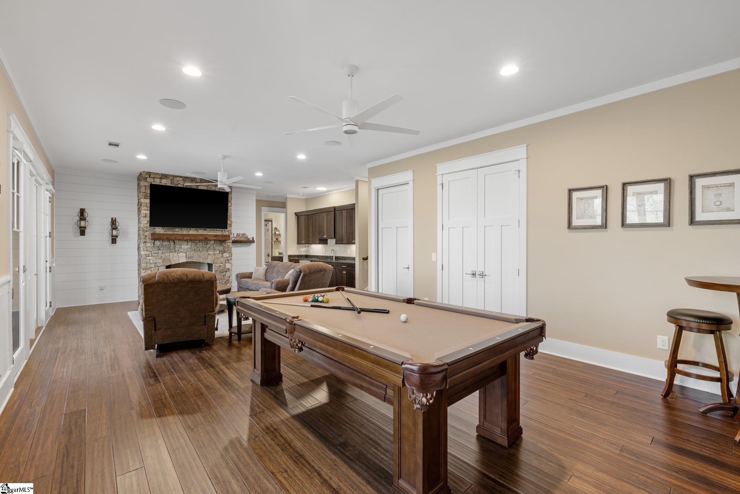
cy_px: 247
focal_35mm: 16
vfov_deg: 73.7
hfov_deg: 96.7
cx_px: 370
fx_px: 329
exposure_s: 1/8
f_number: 9
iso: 250
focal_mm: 16
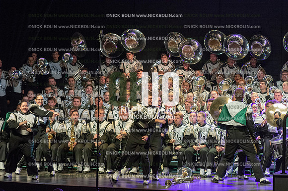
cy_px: 96
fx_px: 1519
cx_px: 144
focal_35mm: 190
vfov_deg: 7.2
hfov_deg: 10.8
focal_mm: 190
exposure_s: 1/200
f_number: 7.1
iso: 8000
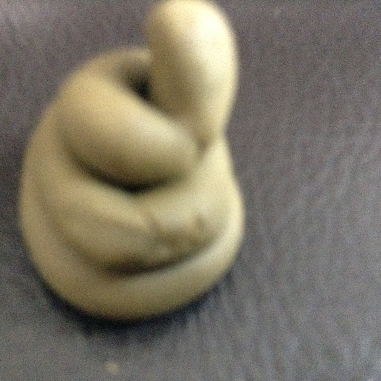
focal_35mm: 40
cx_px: 159
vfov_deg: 41.9
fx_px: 498
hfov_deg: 41.7
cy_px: 194
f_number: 2.4
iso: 640
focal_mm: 3.3
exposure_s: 1/15
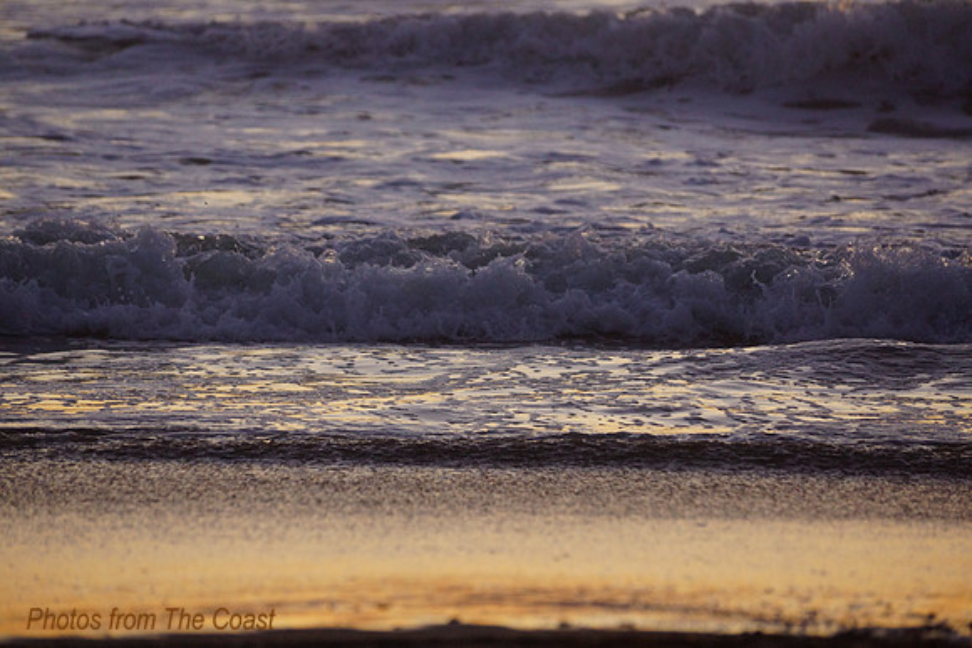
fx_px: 8102
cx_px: 486
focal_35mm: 300
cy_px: 324
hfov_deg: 6.9
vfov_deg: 4.6
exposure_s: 1/320
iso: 1000
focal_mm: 200
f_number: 5
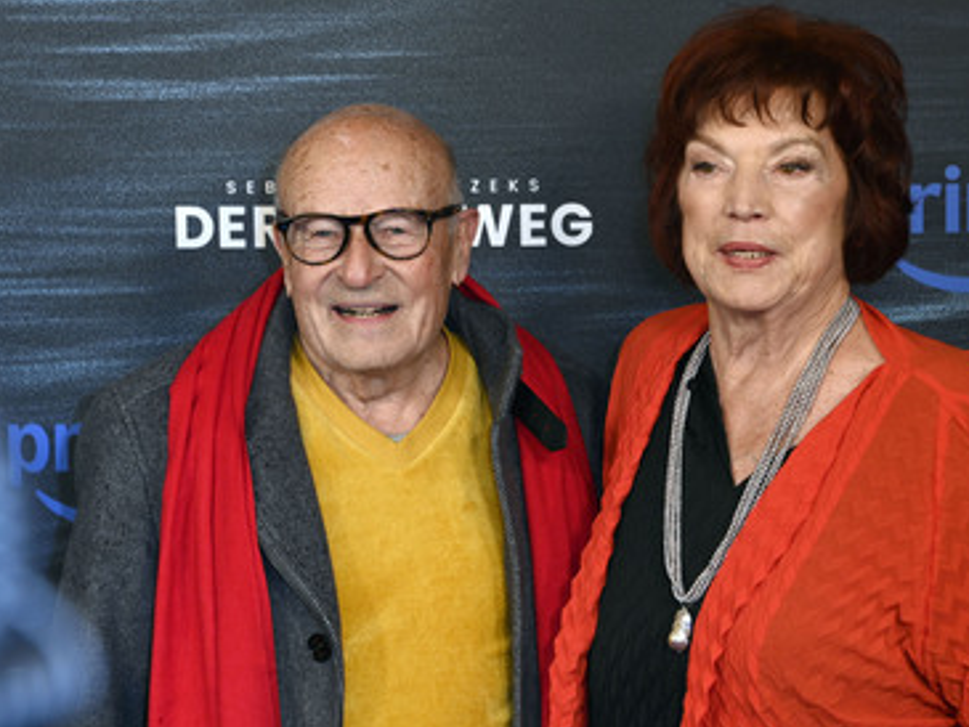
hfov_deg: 14.8
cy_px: 369
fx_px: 3724
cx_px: 567
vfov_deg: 11.2
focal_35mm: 133
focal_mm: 112
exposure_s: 1/250
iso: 1600
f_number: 6.3
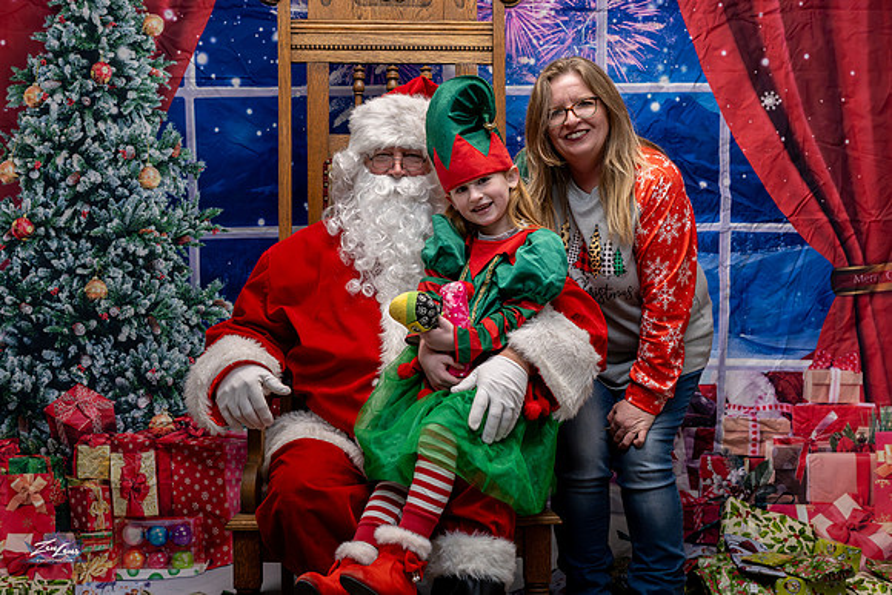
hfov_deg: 40.5
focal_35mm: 49
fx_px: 1210
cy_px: 298
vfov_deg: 27.6
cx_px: 446
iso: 3200
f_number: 4.5
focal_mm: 46
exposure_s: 1/400
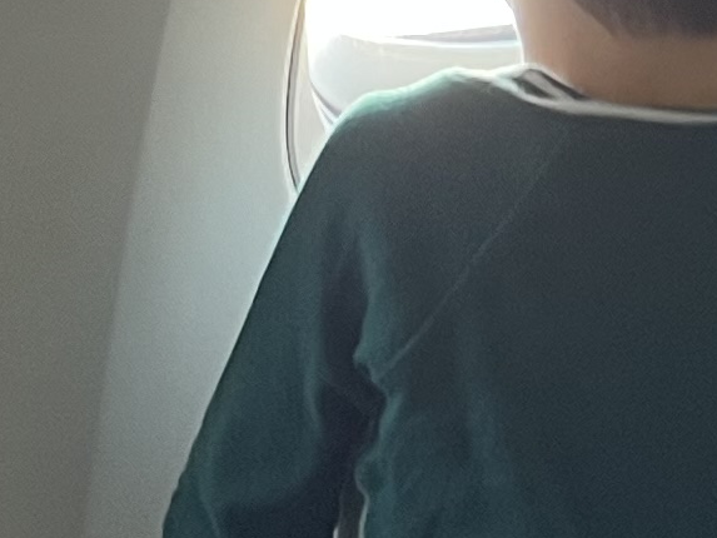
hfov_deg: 10.6
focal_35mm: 183
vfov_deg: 8.1
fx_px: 3791
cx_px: -129
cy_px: 453
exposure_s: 1/57
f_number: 1.5
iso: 125
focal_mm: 5.7
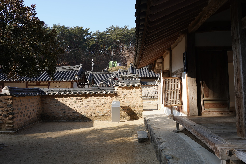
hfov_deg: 60.3
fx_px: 212
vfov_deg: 42.3
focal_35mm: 31
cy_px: 82
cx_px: 123
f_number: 11
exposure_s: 1/100
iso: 160
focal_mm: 31
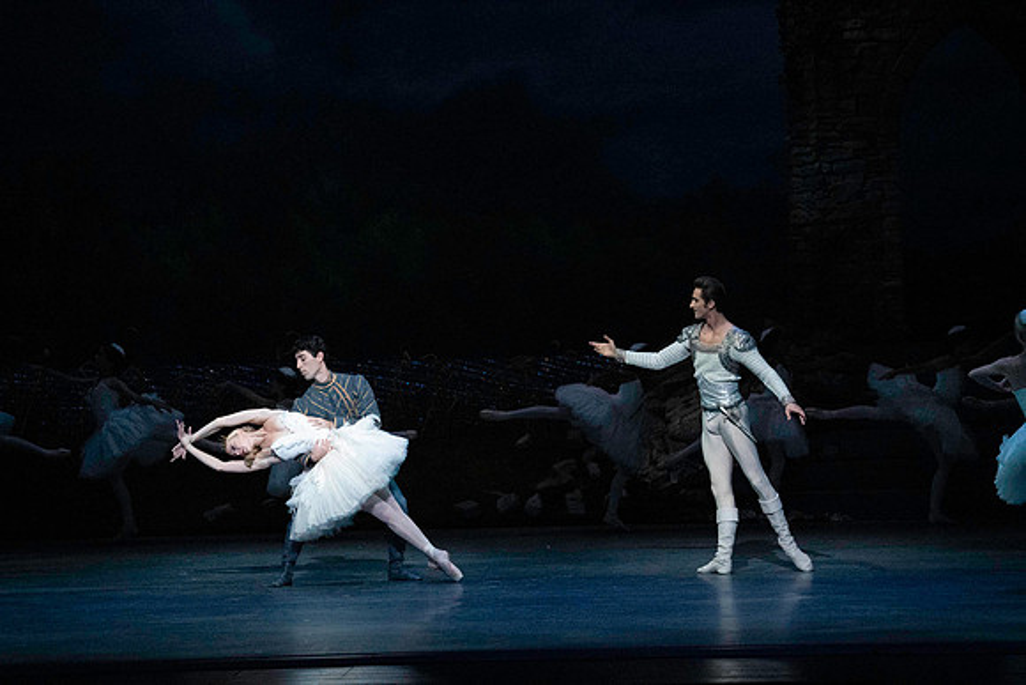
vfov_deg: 9.3
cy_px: 342
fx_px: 4190
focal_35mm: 147
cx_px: 513
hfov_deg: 14.0
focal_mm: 147
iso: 25600
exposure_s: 1/400
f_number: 5
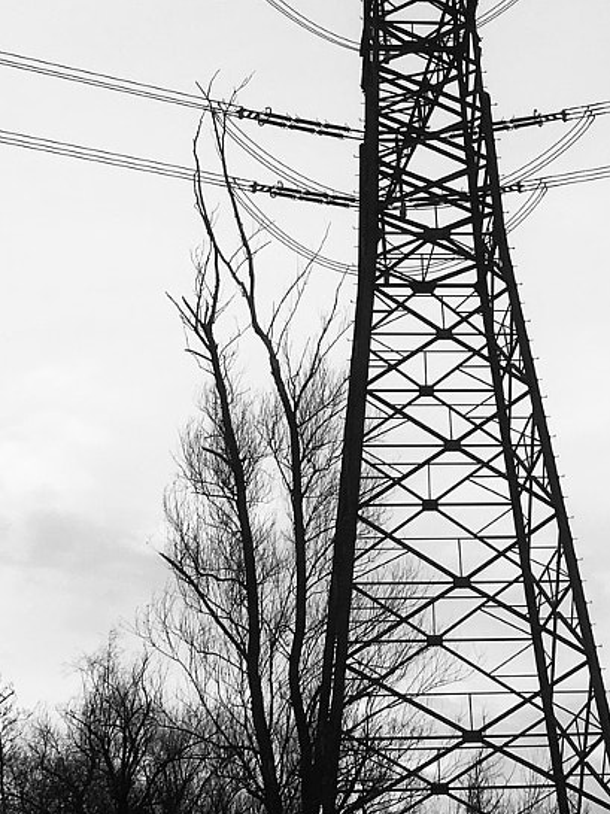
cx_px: 441
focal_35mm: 85
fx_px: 1999
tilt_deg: +24.8
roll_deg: +1.6
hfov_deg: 17.3
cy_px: 295
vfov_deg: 23.0
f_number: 2.2
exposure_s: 1/818
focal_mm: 4.15
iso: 25
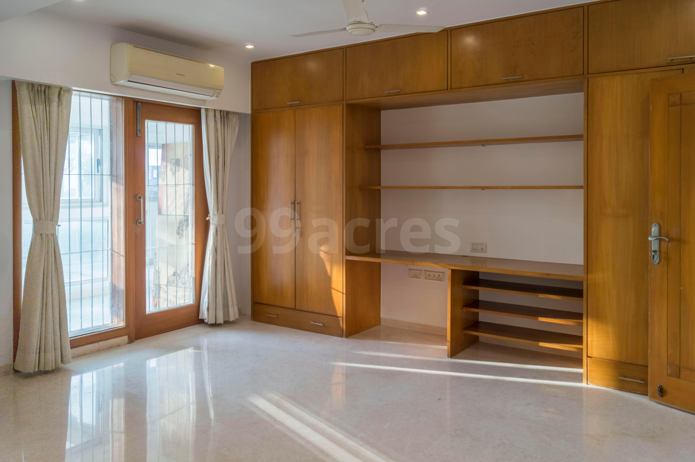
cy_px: 231
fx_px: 521
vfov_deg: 47.9
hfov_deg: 67.4
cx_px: 348
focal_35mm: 27
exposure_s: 1/160
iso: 100
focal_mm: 18
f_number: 9
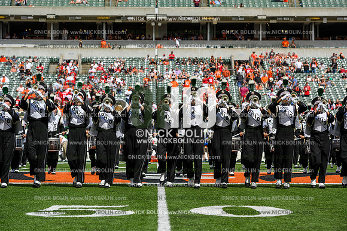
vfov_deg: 13.4
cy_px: 116
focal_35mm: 102
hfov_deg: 20.0
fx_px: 983
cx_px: 174
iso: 160
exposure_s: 1/2000
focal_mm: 102
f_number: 4
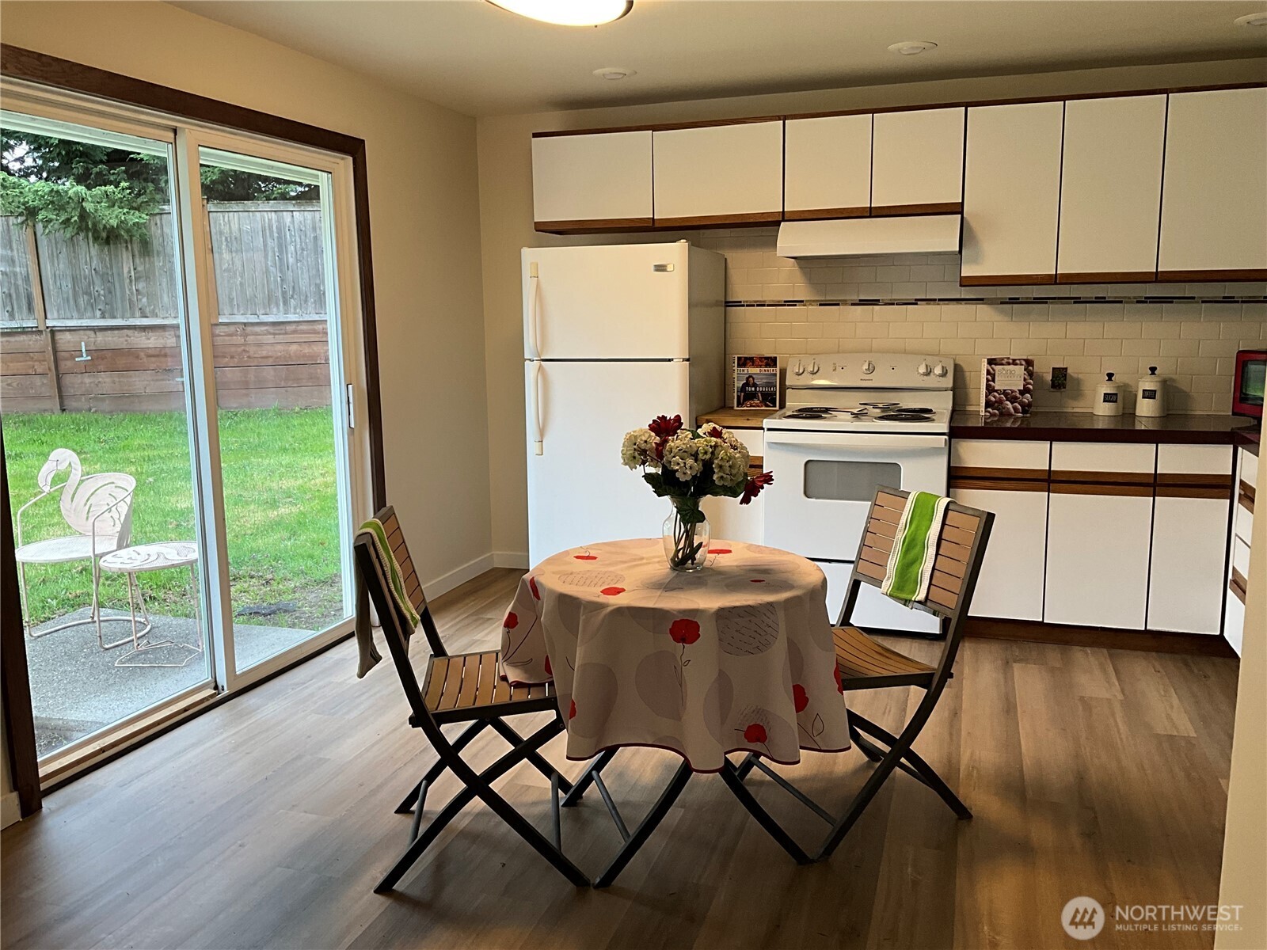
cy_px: 475
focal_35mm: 29
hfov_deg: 61.7
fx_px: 1061
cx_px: 634
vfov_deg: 48.2
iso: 50
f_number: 1.8
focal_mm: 3
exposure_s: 1/120
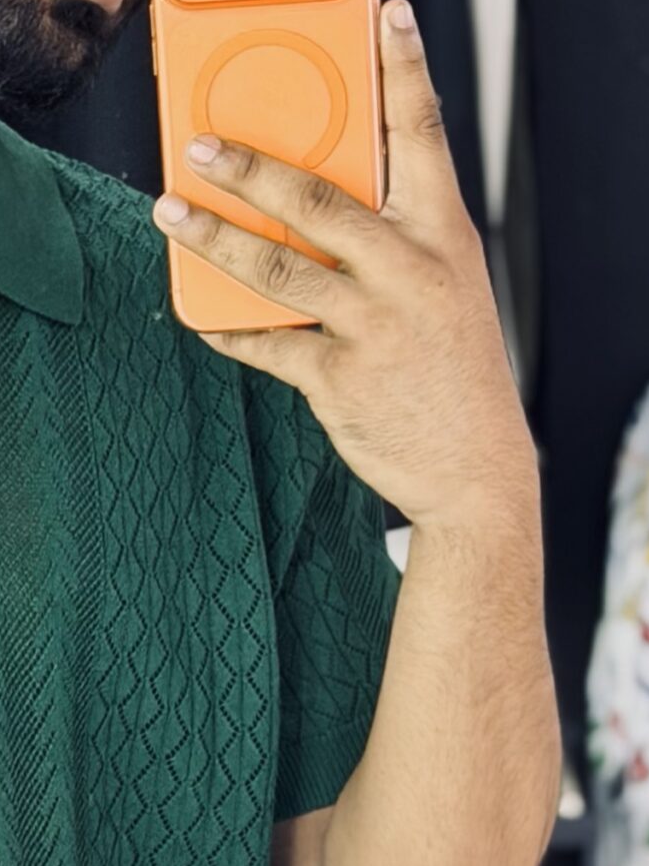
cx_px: -116
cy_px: 589
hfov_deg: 10.3
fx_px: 3549
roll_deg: -1.6
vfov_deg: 13.9
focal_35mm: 142
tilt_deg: -8.2
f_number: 1.78
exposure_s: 1/50
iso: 100
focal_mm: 6.76
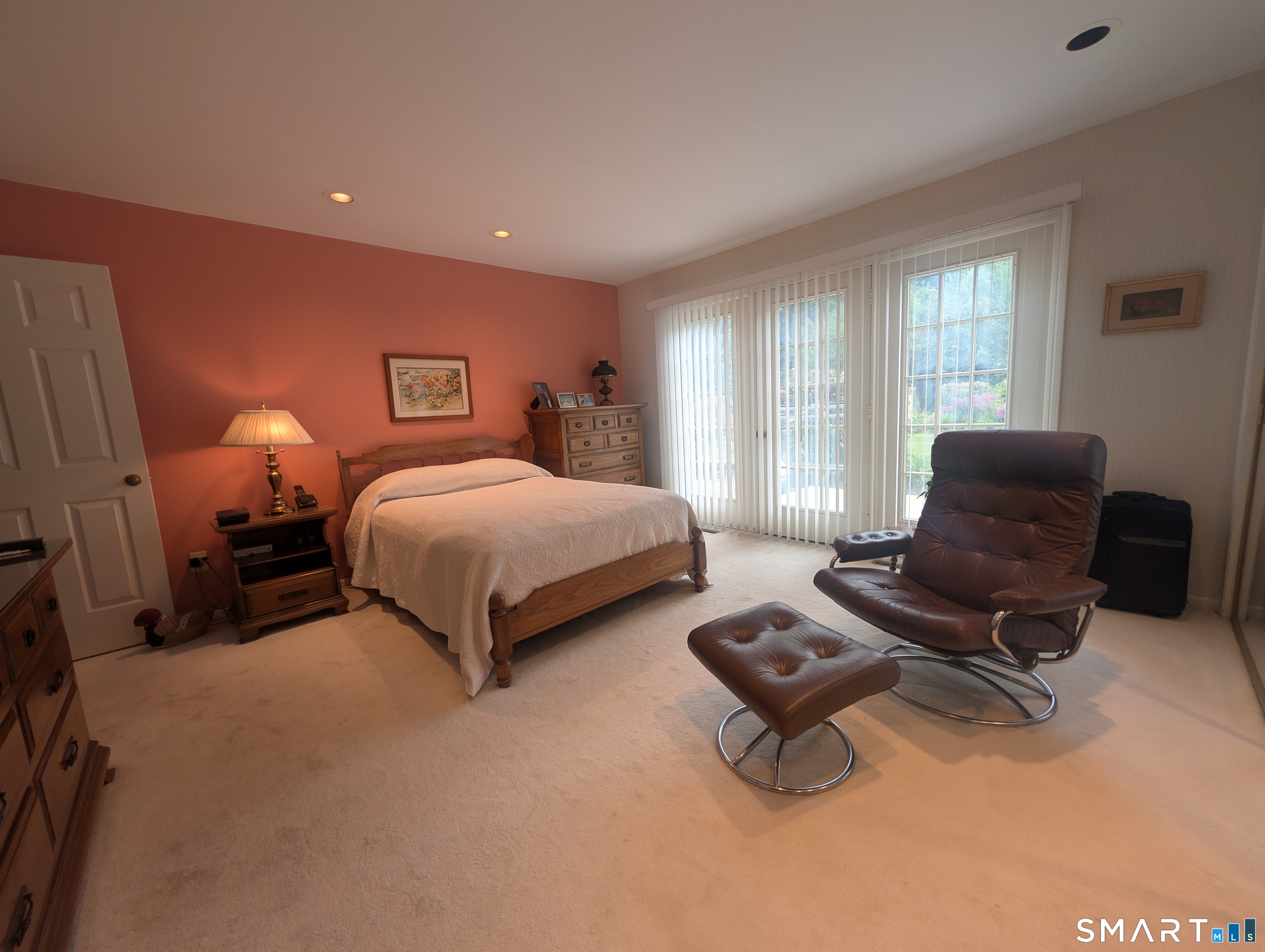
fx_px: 439
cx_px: 632
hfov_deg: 110.5
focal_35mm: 12
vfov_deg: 94.6
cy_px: 476
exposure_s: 1/40
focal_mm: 2.02
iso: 64
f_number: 1.7
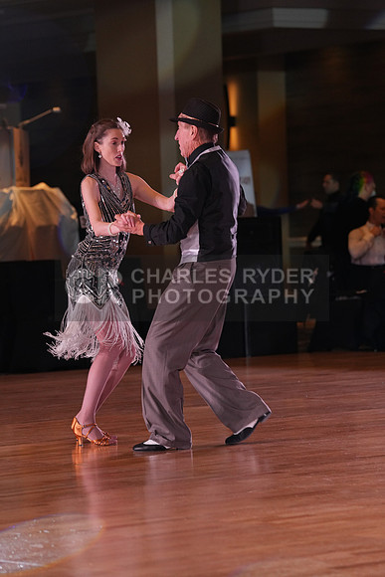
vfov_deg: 12.8
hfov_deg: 8.5
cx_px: 192
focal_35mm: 161
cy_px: 288
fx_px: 2581
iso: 2000
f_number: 5
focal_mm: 161
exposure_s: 1/200
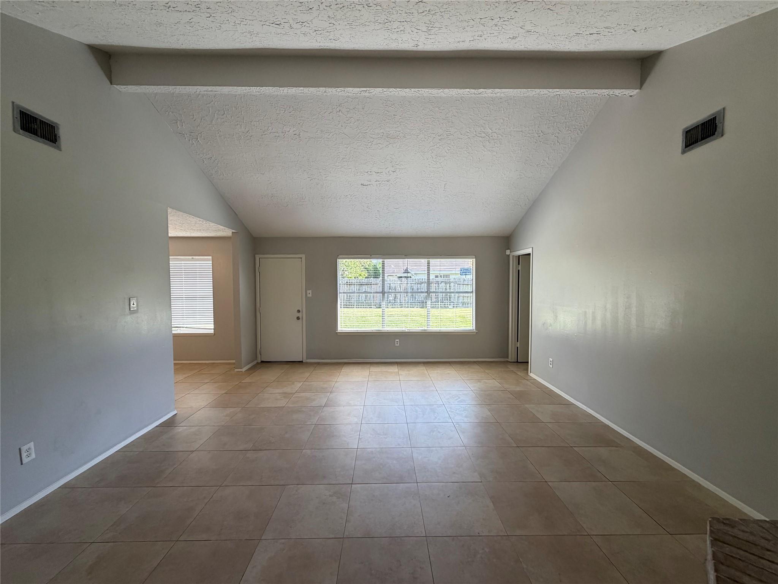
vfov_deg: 85.7
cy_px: 292
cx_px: 389
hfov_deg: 102.1
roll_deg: +0.4
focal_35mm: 14
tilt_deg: -1.6
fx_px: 315
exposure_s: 1/121
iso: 125
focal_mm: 2.22
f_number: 2.2
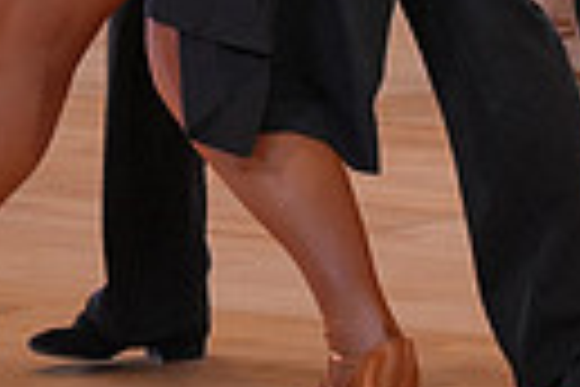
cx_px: 297
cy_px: -335
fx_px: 4559
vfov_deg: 4.8
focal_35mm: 283
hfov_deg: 7.3
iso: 1600
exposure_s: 1/400
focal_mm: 63
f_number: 4
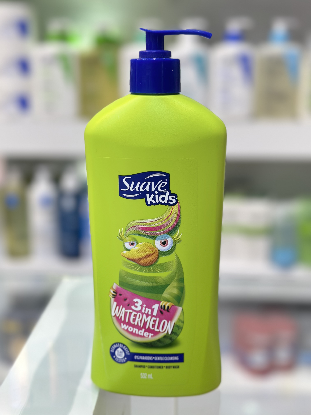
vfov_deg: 39.7
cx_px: 156
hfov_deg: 30.3
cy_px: 208
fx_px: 575
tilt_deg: -14.8
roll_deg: -0.7
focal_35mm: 48
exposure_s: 1/141
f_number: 1.78
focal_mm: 6.86
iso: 80
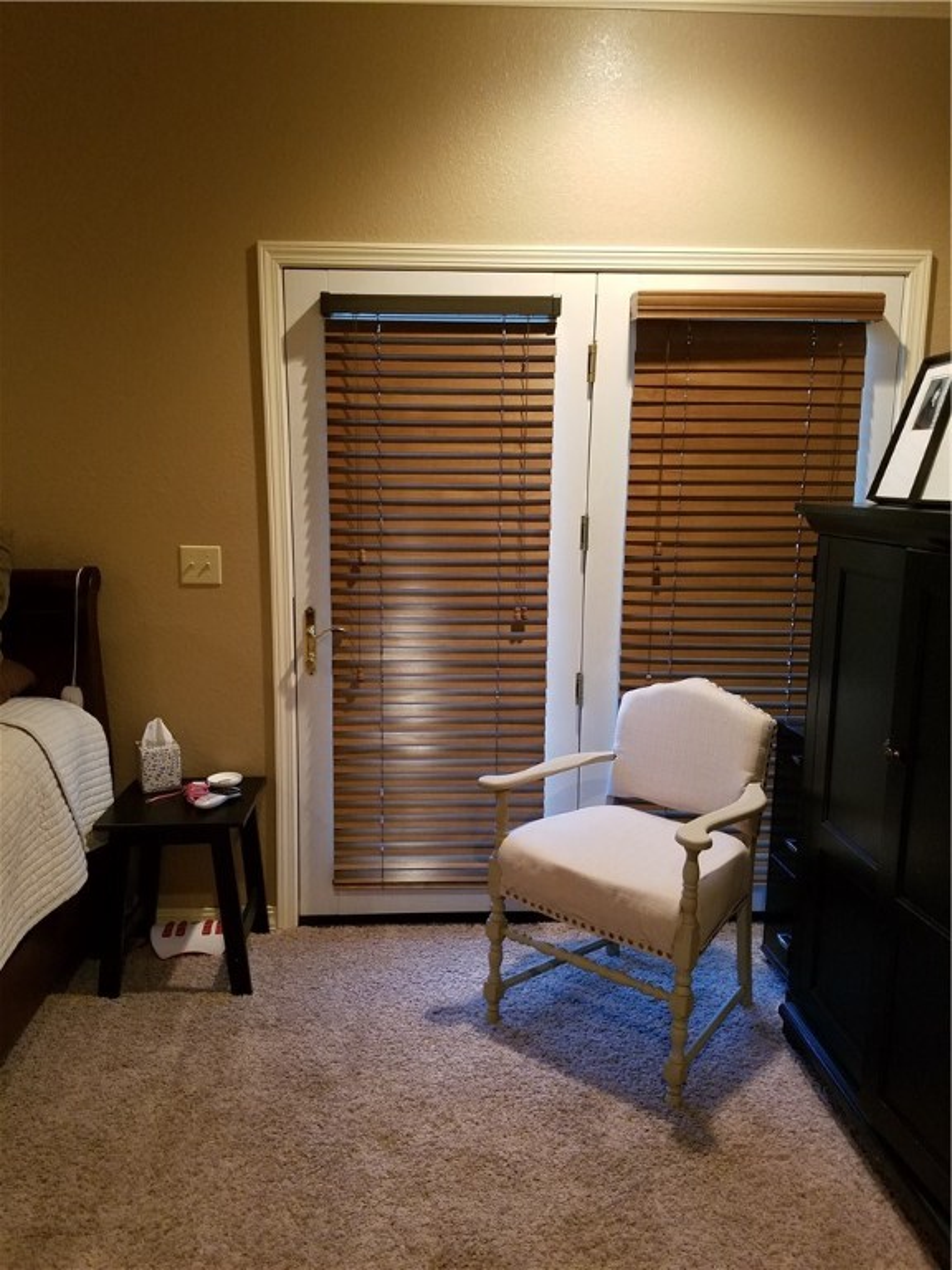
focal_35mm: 26
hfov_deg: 53.1
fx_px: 953
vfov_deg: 67.3
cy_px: 635
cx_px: 476
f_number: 1.7
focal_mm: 4.2
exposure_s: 1/10
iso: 200
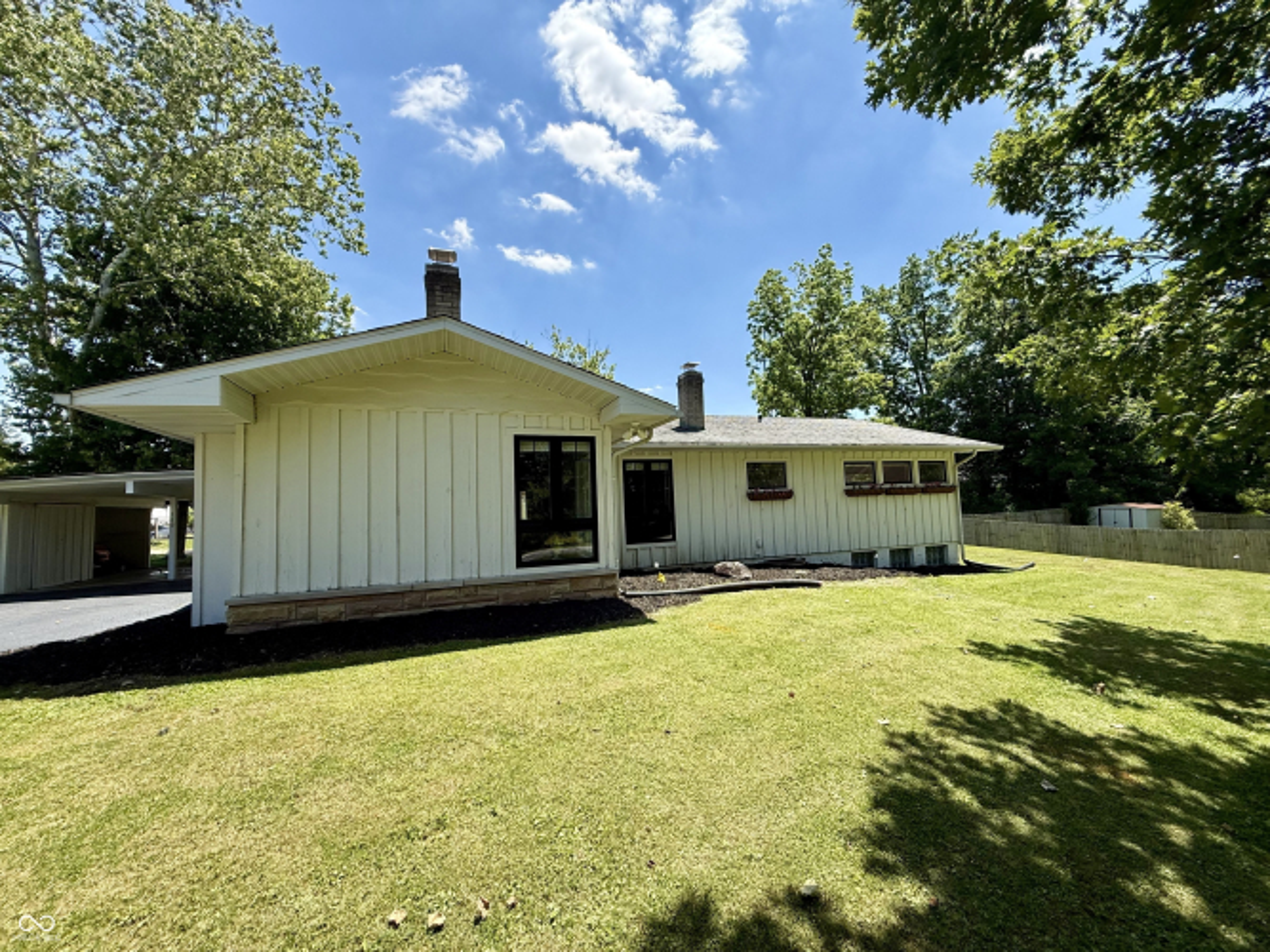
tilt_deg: +4.4
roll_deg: +2.2
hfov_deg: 102.1
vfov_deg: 85.7
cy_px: 476
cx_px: 635
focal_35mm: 14
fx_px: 514
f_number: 2.2
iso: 50
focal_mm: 2.22
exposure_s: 1/1259
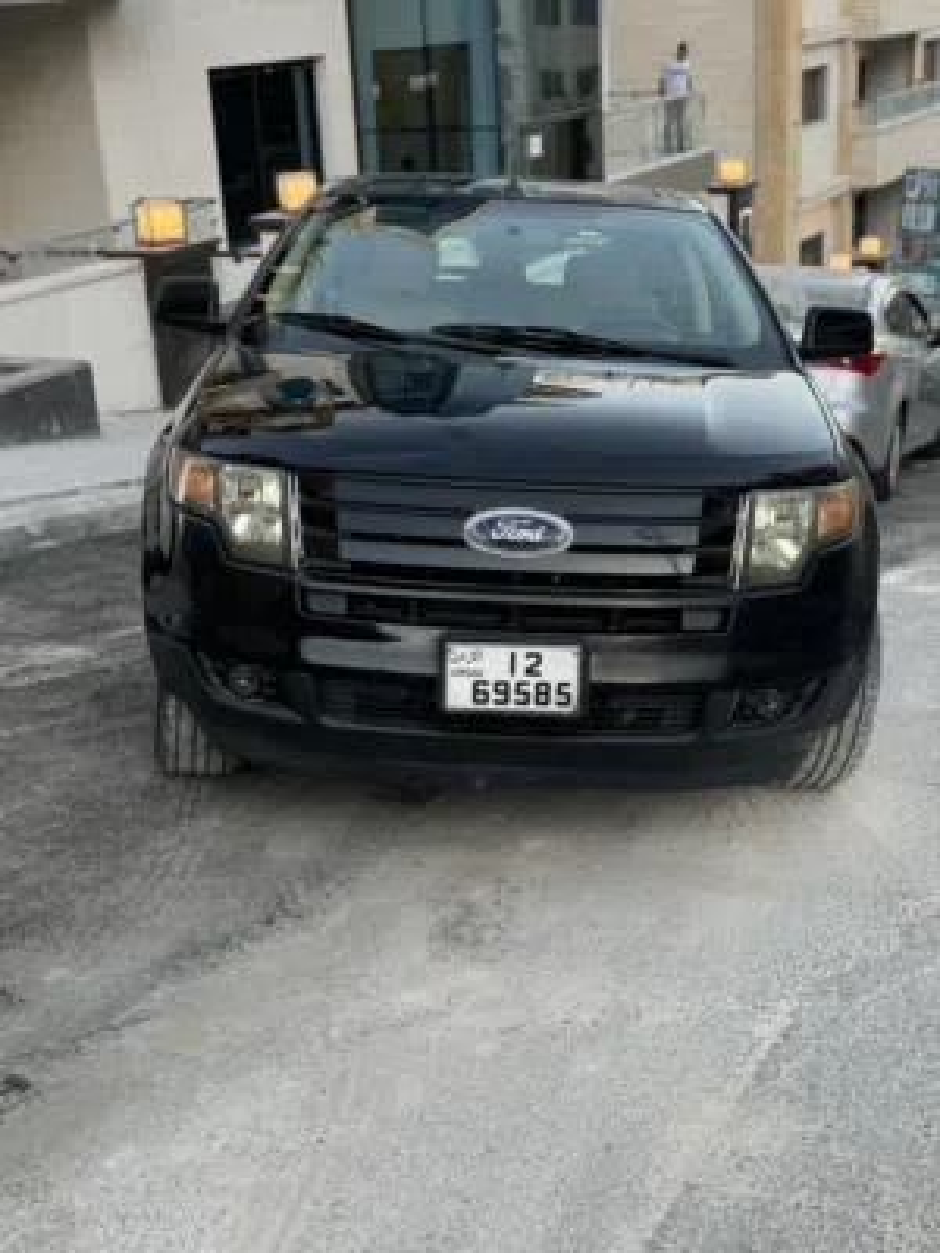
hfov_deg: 30.3
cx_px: 470
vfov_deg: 39.7
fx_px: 1738
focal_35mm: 48
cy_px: 626
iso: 80
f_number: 1.78
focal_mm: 6.76
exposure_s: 1/133
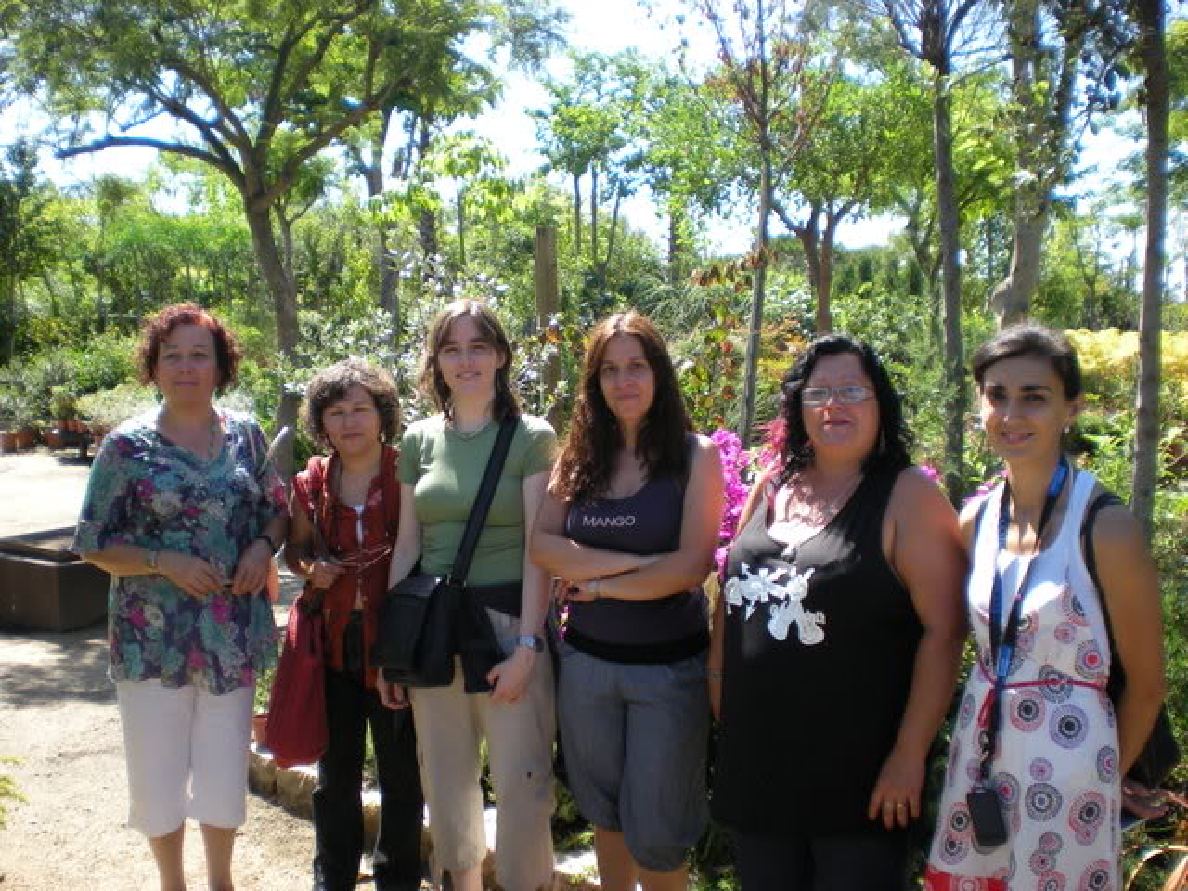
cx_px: 594
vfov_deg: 37.7
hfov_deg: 49.0
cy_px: 446
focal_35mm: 38
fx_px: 1304
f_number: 3.1
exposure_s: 1/227
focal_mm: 6.3
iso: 64
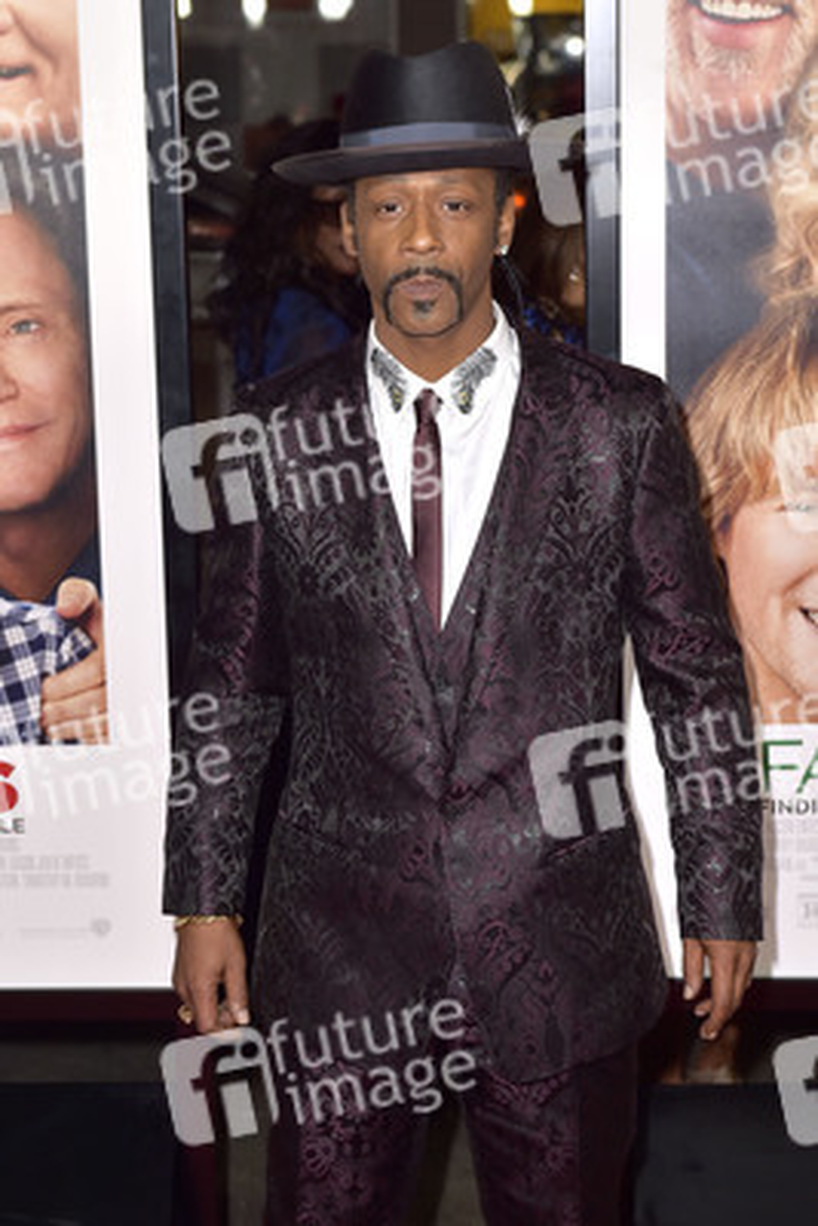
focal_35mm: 70
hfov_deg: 19.5
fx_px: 2384
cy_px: 613
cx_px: 409
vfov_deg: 28.8
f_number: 6.3
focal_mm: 70
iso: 500
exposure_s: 1/320
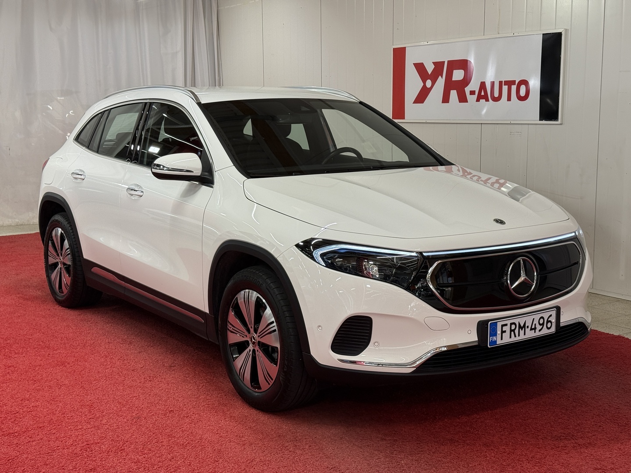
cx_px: 316
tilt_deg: -7.8
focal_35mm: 48
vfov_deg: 30.3
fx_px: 875
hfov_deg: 39.7
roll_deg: +0.6
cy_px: 236
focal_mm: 6.76
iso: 64
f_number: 1.78
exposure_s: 1/161
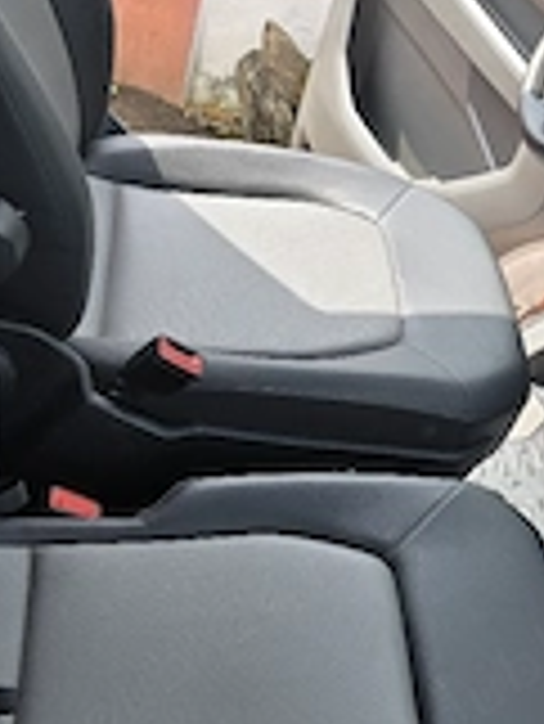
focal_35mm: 57
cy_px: 337
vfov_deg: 33.7
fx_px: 1193
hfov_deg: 23.4
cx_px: 661
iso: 12
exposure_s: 1/182
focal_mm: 6.3
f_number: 1.7
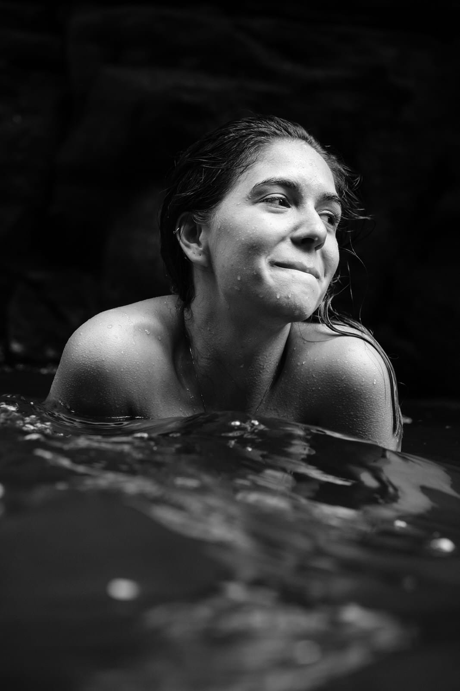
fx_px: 1437
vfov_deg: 27.0
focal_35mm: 75
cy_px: 346
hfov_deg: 18.2
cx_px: 230
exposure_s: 1/250
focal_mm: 50
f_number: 3.2
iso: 640
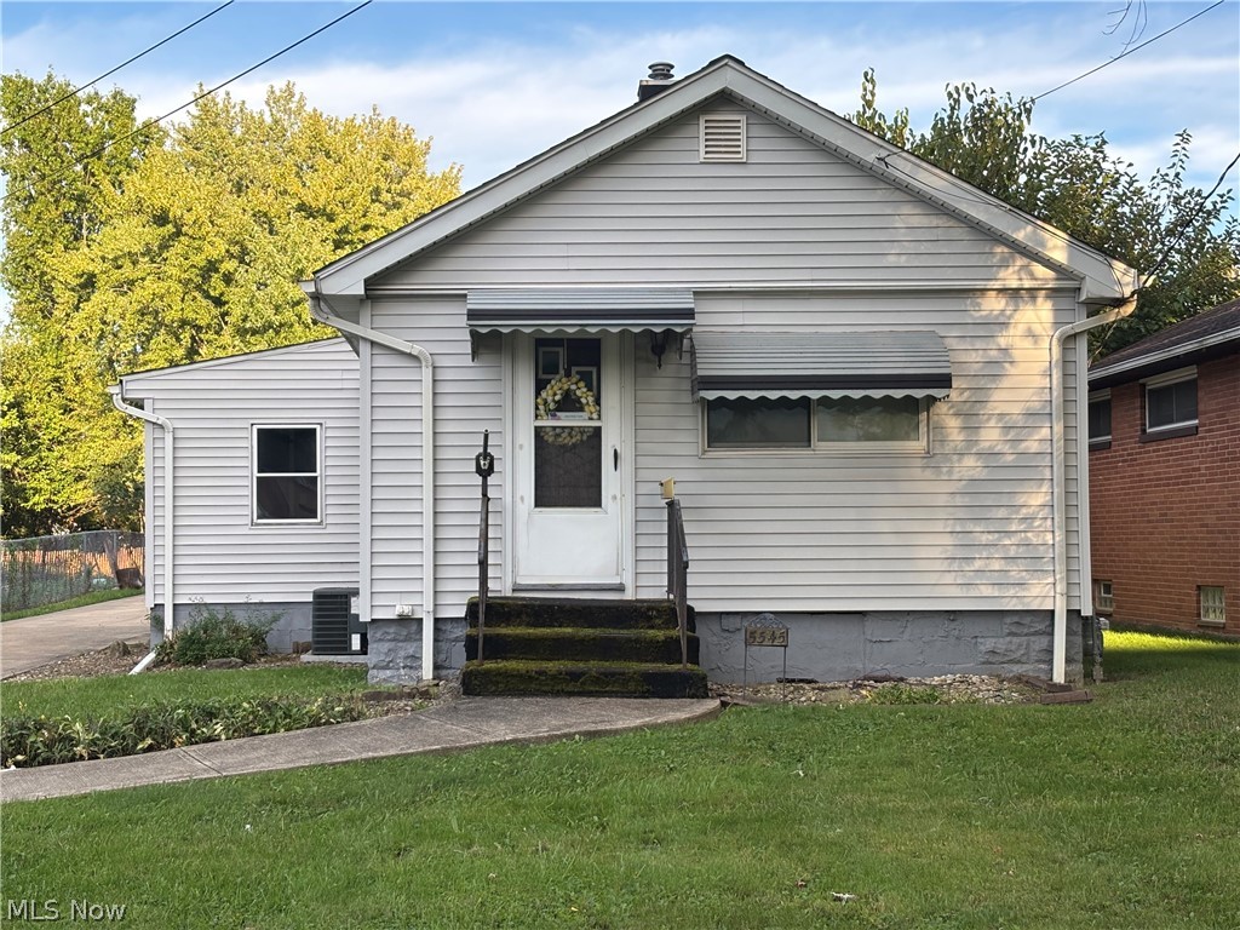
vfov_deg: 28.0
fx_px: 1863
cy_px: 465
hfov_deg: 36.8
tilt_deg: +2.5
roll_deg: +0.2
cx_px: 620
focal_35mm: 52
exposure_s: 1/443
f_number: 1.6
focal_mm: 5.96
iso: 32
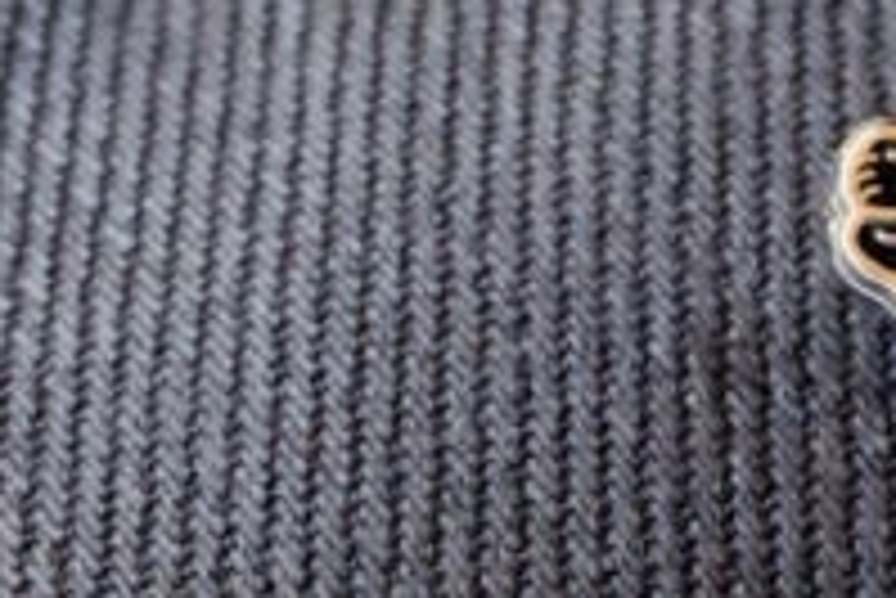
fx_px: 3362
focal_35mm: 135
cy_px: 636
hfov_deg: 14.2
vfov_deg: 10.1
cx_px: 1364
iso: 1600
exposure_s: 1/125
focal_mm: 18.3
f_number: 5
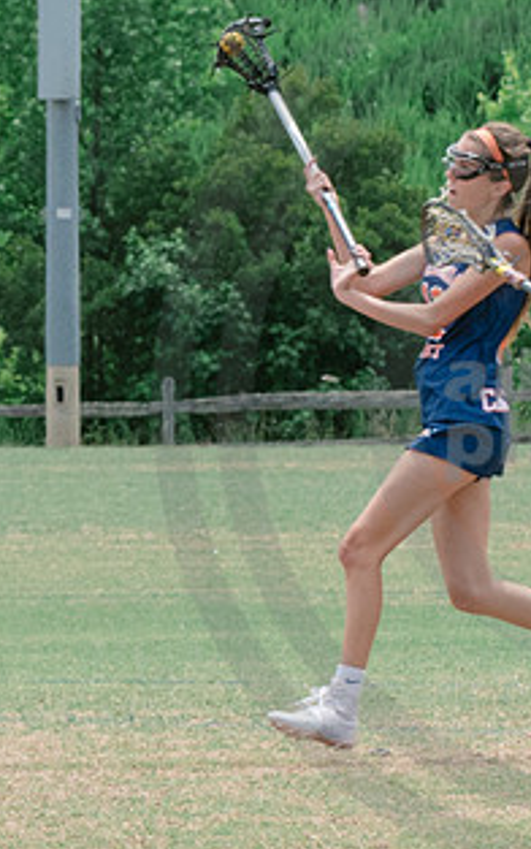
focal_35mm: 564
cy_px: 423
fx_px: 13041
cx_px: 545
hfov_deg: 2.3
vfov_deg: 3.7
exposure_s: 1/1000
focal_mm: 102
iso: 400
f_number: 8
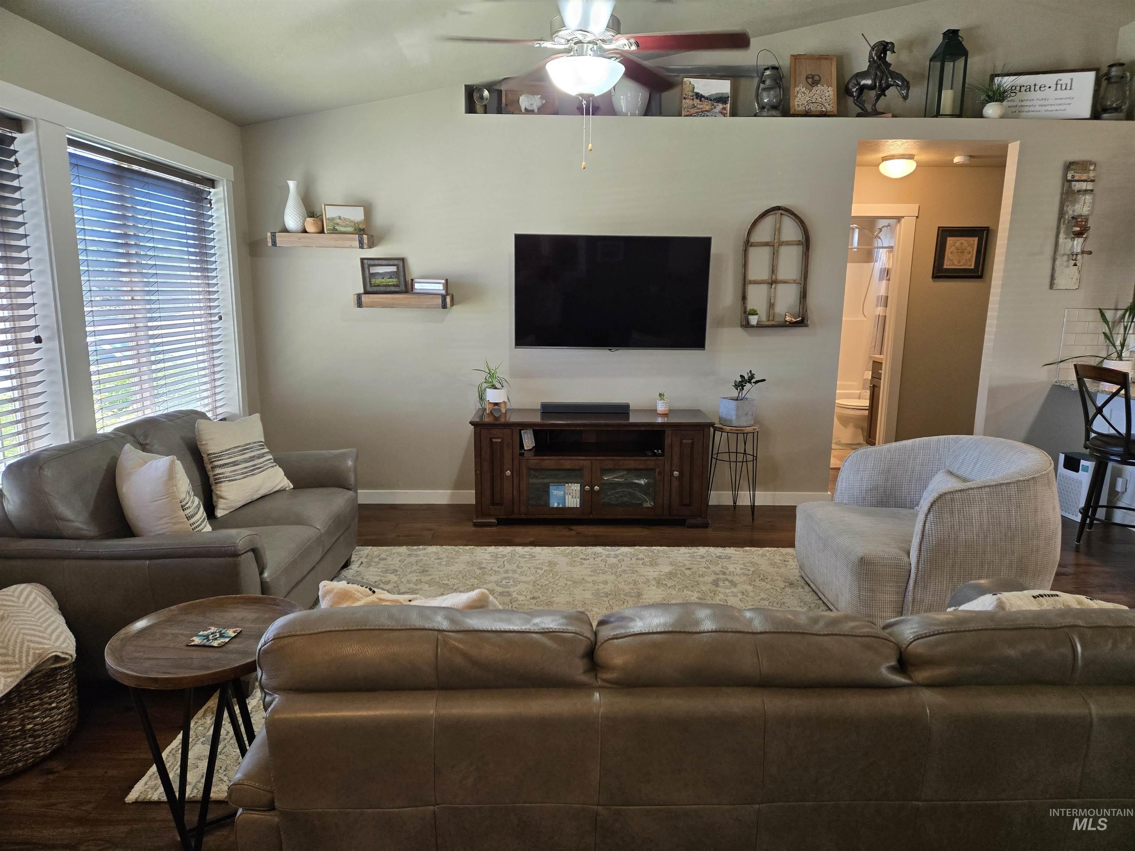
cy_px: 426
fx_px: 754
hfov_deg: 73.9
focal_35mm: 23
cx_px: 568
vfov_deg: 58.9
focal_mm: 5.4
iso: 200
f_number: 1.8
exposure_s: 1/120
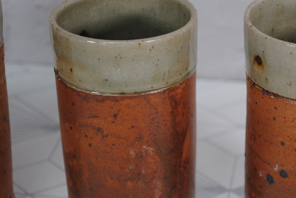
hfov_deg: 17.4
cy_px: 132
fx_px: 963
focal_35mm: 117
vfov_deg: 11.8
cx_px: 229
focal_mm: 45
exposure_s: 1/125
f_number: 5.3
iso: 200
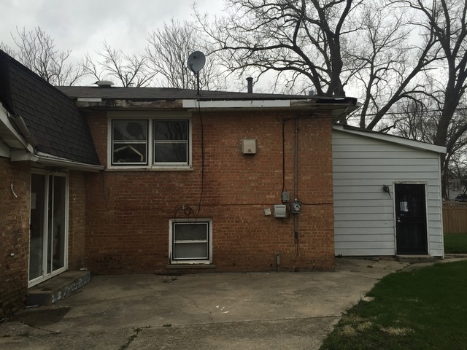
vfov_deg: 48.2
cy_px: 175
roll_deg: +0.8
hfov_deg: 61.7
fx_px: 391
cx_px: 234
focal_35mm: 29
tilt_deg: +2.6
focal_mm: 4.15
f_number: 2.2
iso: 32
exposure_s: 1/182
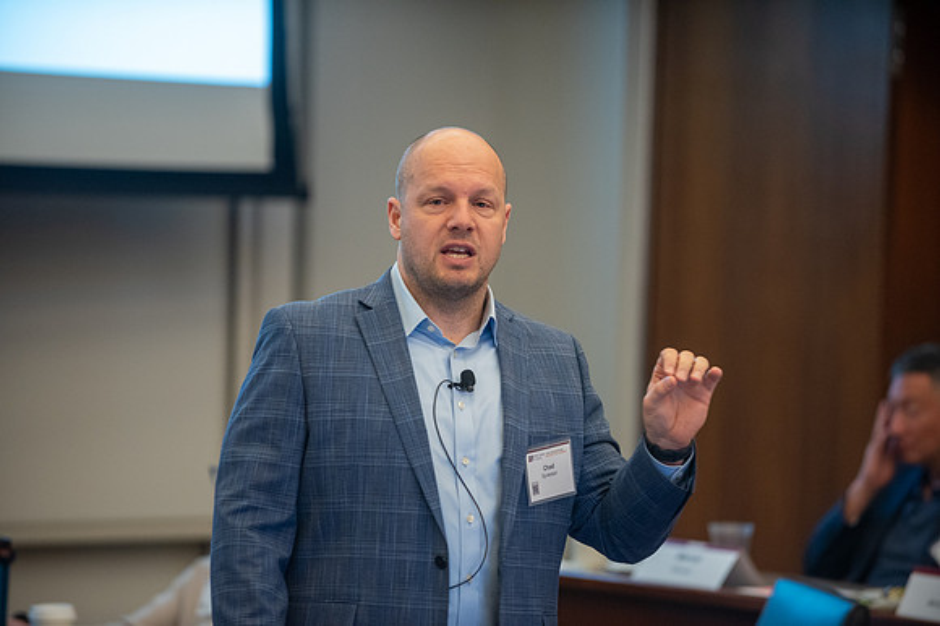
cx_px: 470
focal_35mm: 200
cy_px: 313
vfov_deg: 6.9
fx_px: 5224
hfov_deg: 10.3
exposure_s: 1/160
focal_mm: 200
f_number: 2.8
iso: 2000
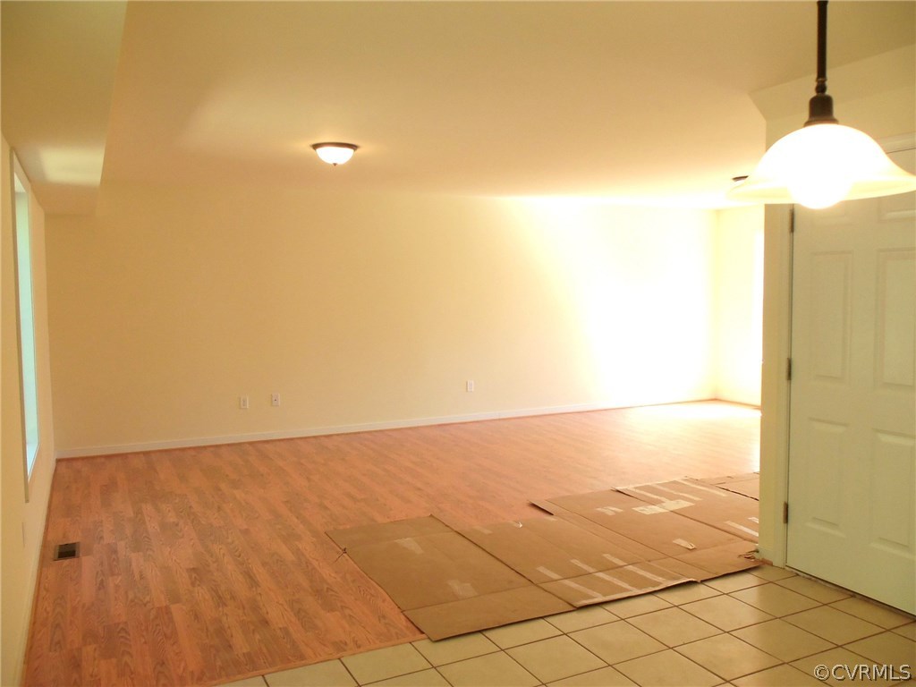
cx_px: 458
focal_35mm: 29
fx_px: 767
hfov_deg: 61.7
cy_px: 344
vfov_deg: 48.2
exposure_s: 1/30
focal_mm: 5.2
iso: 80
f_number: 3.4
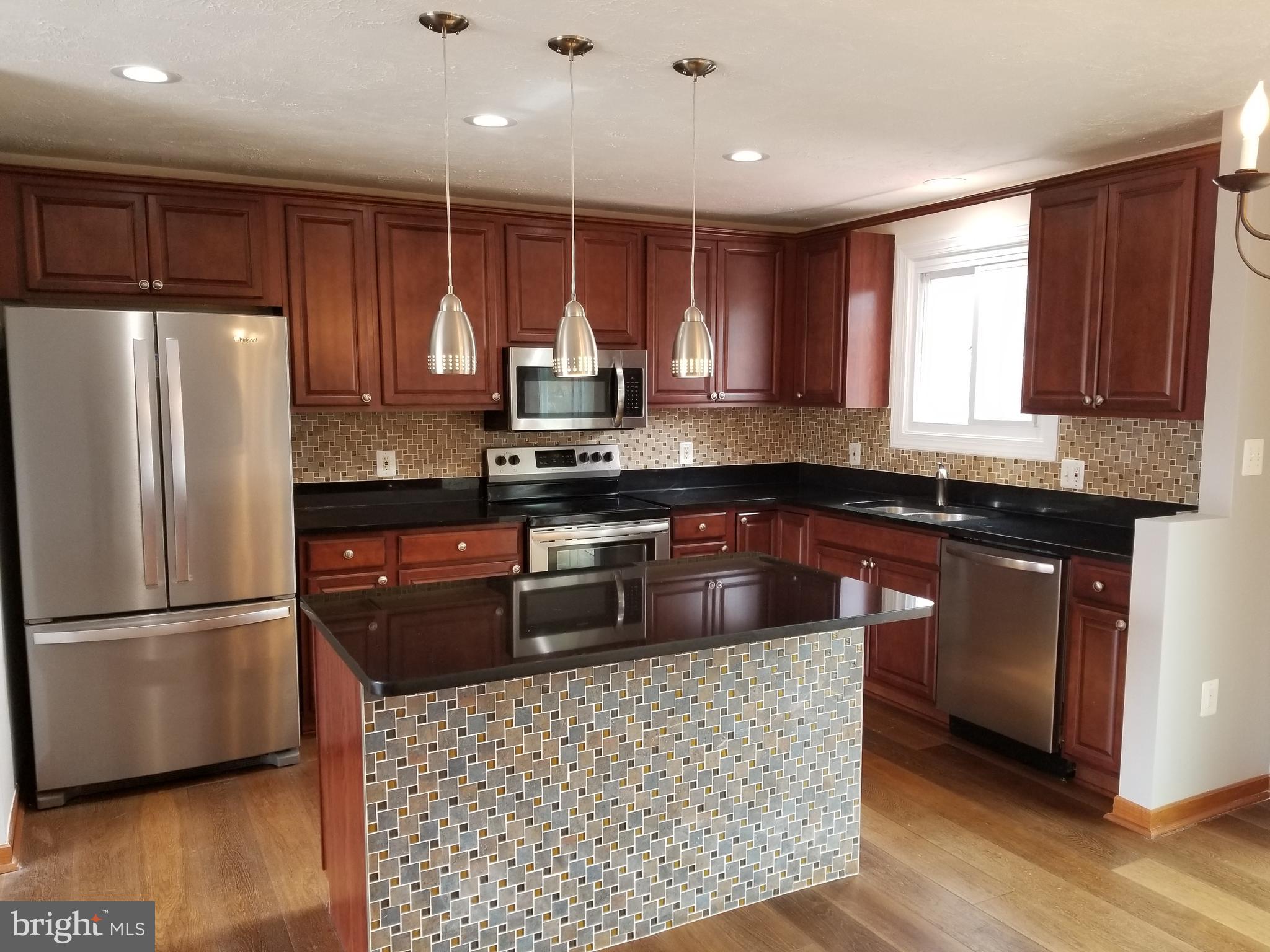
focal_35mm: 26
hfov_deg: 67.3
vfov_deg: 53.1
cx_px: 635
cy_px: 476
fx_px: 954
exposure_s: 1/60
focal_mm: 4.25
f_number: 1.7
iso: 125
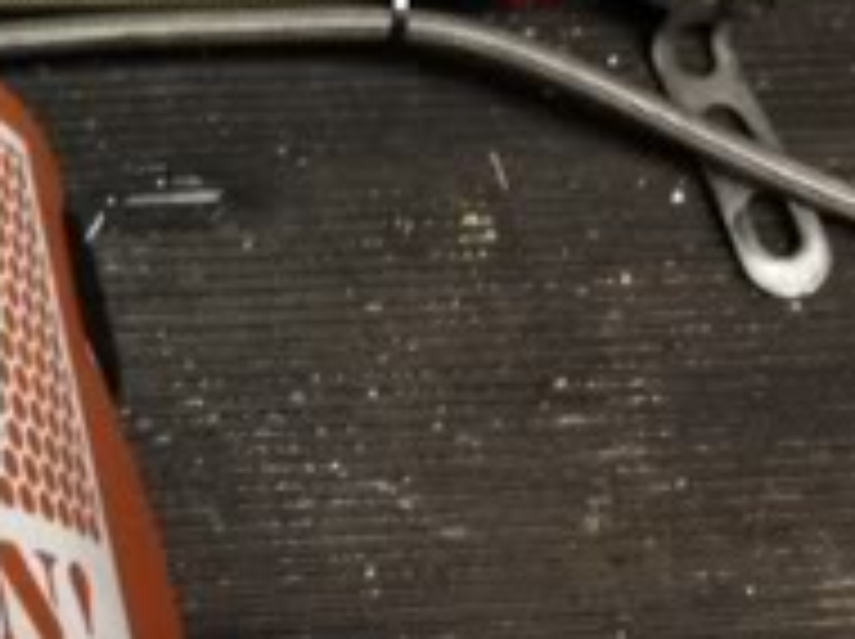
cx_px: -338
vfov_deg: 12.1
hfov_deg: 15.7
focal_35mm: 118
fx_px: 2911
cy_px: -207
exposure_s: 1/20
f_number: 2.4
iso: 125
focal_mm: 4.3
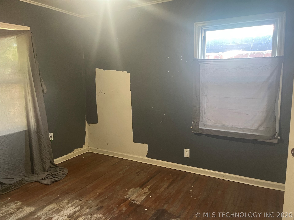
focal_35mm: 26
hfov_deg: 67.3
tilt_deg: -8.4
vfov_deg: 53.1
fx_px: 221
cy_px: 110
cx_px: 147
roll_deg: -0.2
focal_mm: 5.1
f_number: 1.6
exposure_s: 1/60
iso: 500
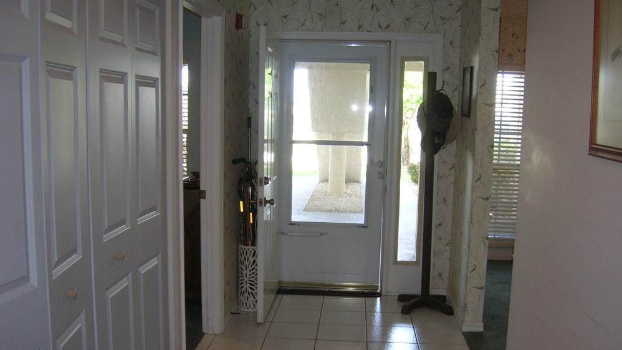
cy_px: 230
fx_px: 627
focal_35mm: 38
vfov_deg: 31.0
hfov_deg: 52.8
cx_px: 313
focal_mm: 5.7
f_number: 2.9
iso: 93
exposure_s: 1/28.7
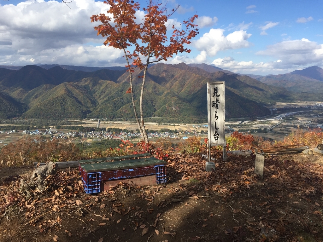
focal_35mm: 29
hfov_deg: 61.7
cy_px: 121
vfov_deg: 48.2
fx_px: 271
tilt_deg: -9.6
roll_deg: -0.6
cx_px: 162
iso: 32
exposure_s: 1/1883
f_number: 2.2
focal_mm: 4.15
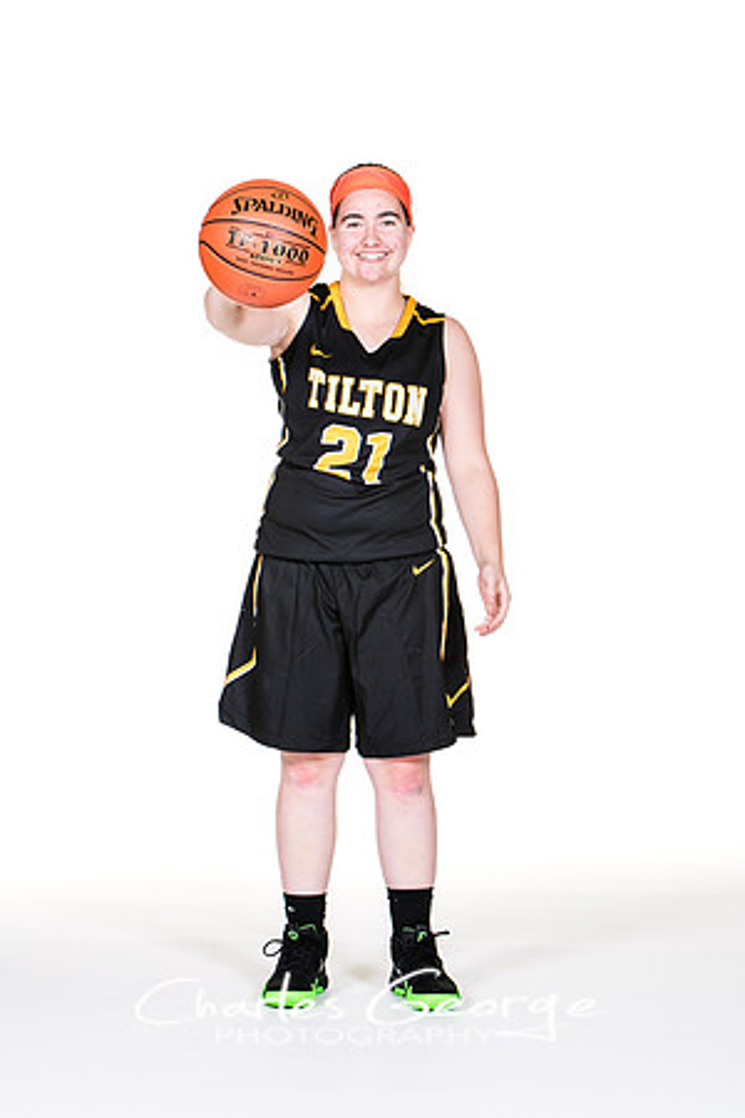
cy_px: 559
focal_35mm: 135
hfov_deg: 10.2
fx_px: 4190
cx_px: 372
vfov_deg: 15.2
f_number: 6.3
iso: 200
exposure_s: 1/160
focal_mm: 90
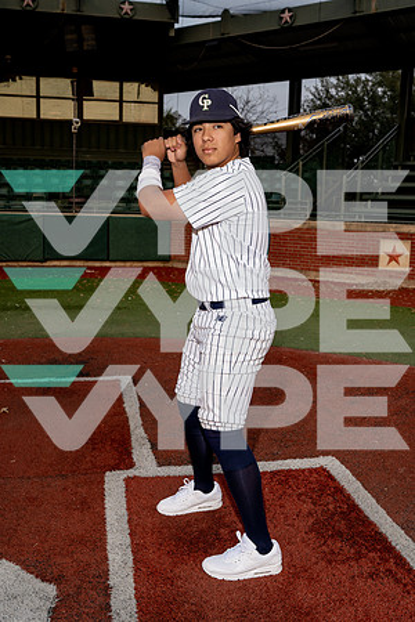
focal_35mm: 35
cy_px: 311
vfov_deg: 54.4
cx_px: 208
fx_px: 605
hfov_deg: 37.9
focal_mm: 35
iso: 250
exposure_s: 1/250
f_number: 5.6
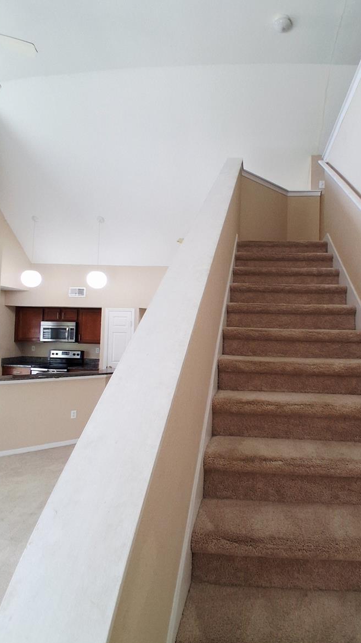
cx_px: 239
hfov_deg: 57.2
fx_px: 323
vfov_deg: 89.6
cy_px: 321
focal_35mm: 19
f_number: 2.2
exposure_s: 1/40
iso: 100
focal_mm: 1.4
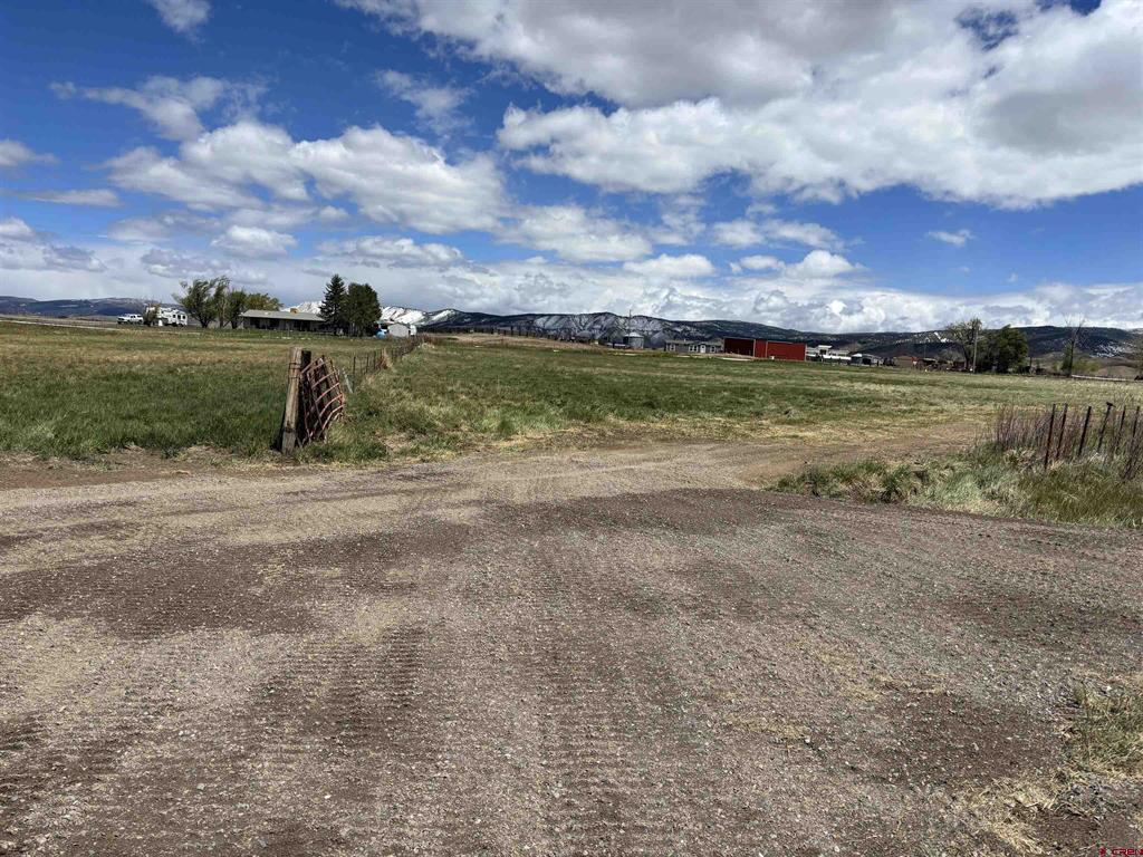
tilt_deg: -0.6
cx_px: 572
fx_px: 859
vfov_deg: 53.1
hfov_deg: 67.3
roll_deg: -3.4
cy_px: 428
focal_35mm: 26
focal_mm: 5.96
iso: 50
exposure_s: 1/6711
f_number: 1.6
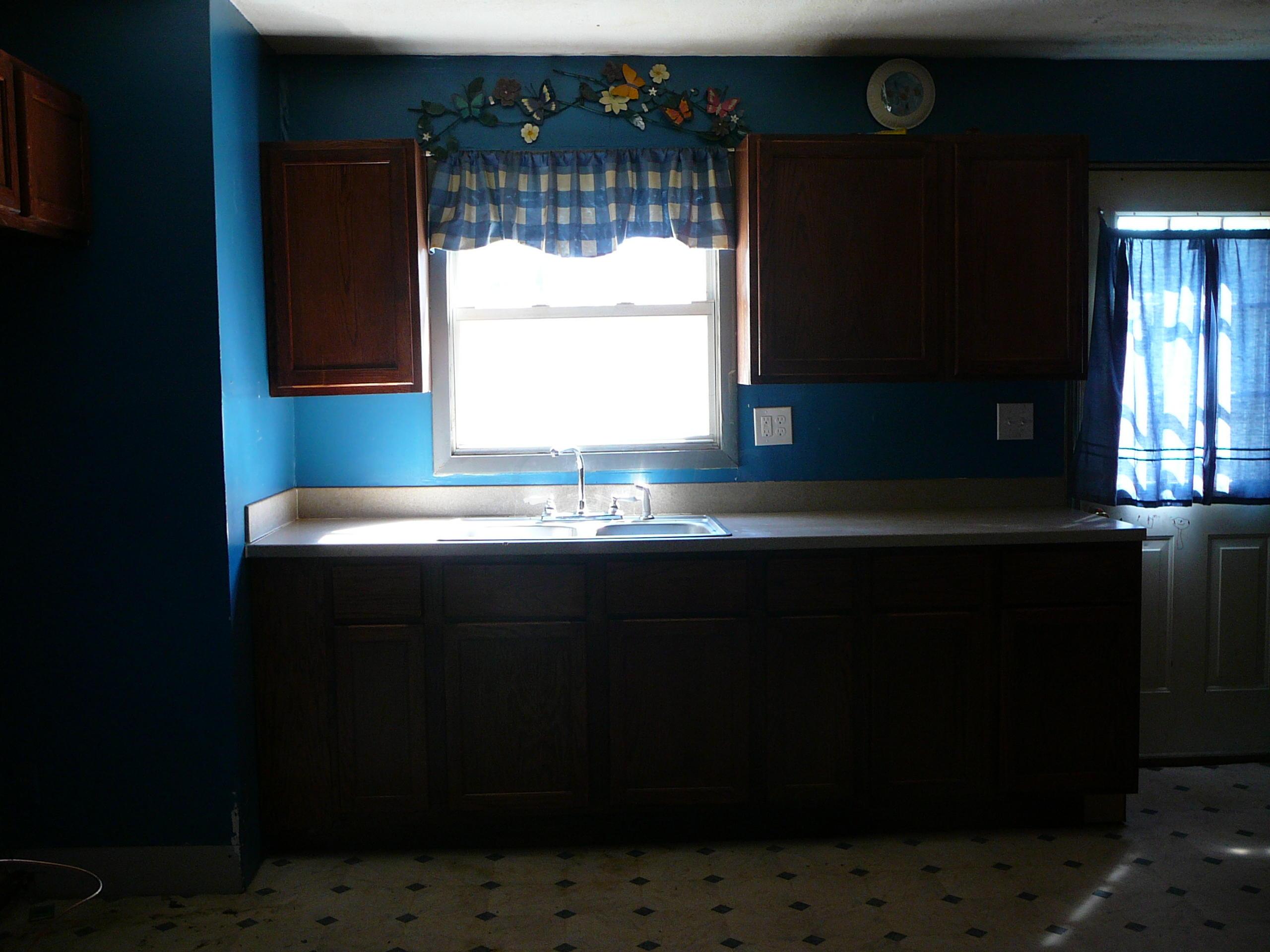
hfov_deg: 52.6
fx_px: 1284
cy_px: 476
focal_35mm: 35
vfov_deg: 40.7
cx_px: 635
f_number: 2.8
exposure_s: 1/30
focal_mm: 5.2
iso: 100
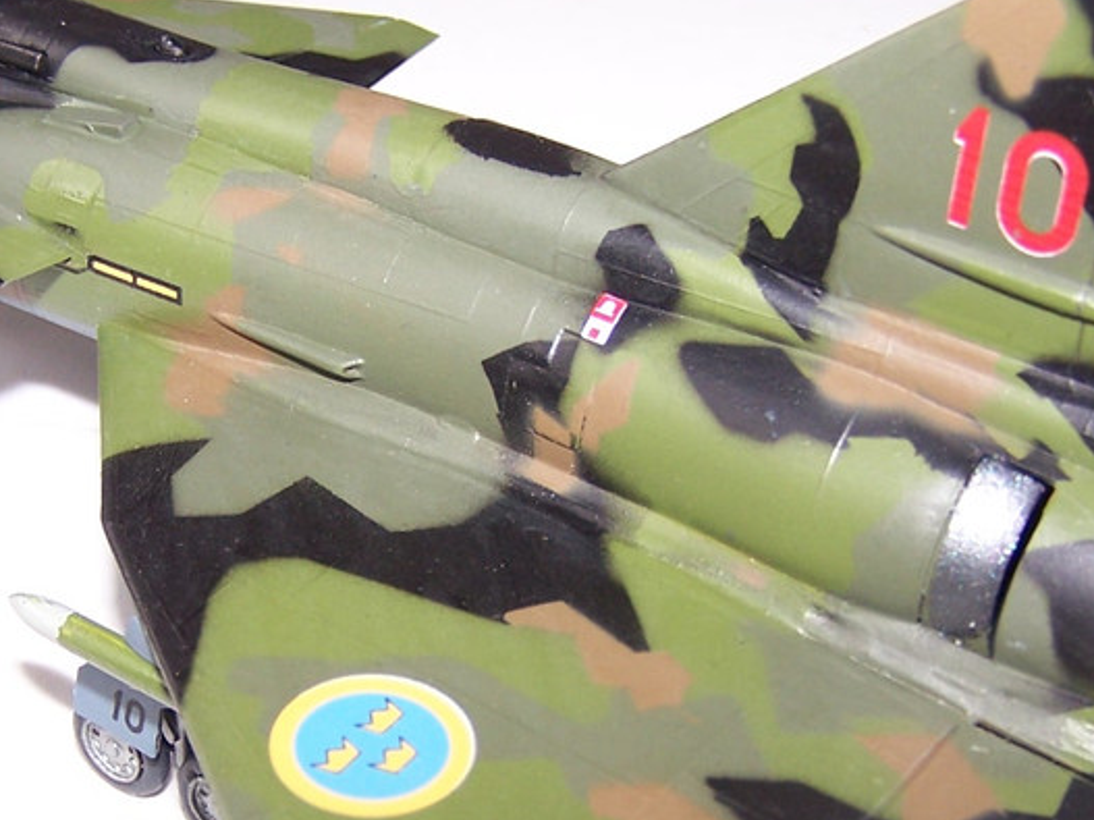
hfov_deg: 25.3
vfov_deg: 19.0
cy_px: 606
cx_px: 427
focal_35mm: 77
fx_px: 2433
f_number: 2.8
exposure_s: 1/90
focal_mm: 6.3
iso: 80
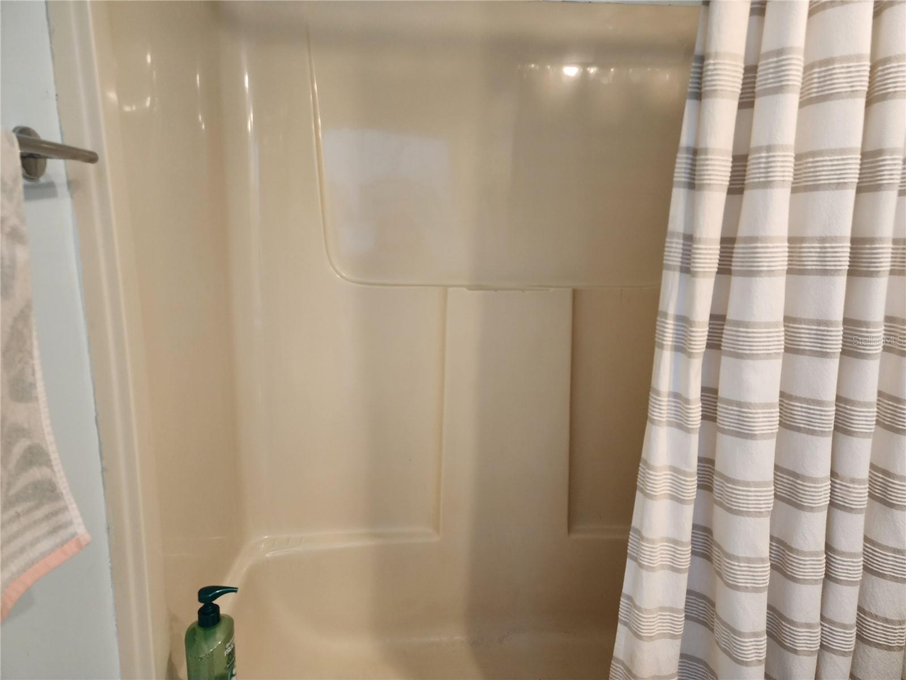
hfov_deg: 73.9
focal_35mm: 23
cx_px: 453
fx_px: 602
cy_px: 340
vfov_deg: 58.9
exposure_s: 1/120
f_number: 1.8
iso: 500
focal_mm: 6.4
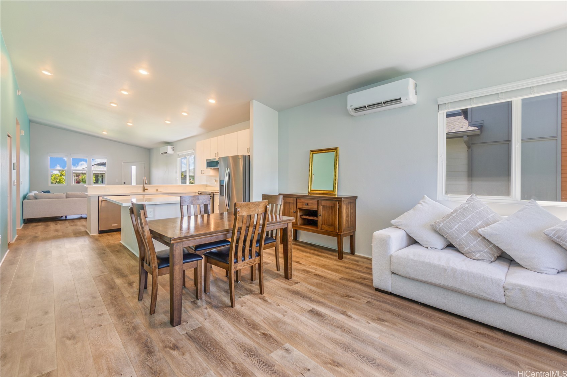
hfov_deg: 100.4
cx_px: 284
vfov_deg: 77.3
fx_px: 236
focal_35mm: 15
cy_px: 188
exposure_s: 1/13
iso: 100
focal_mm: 10
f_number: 8
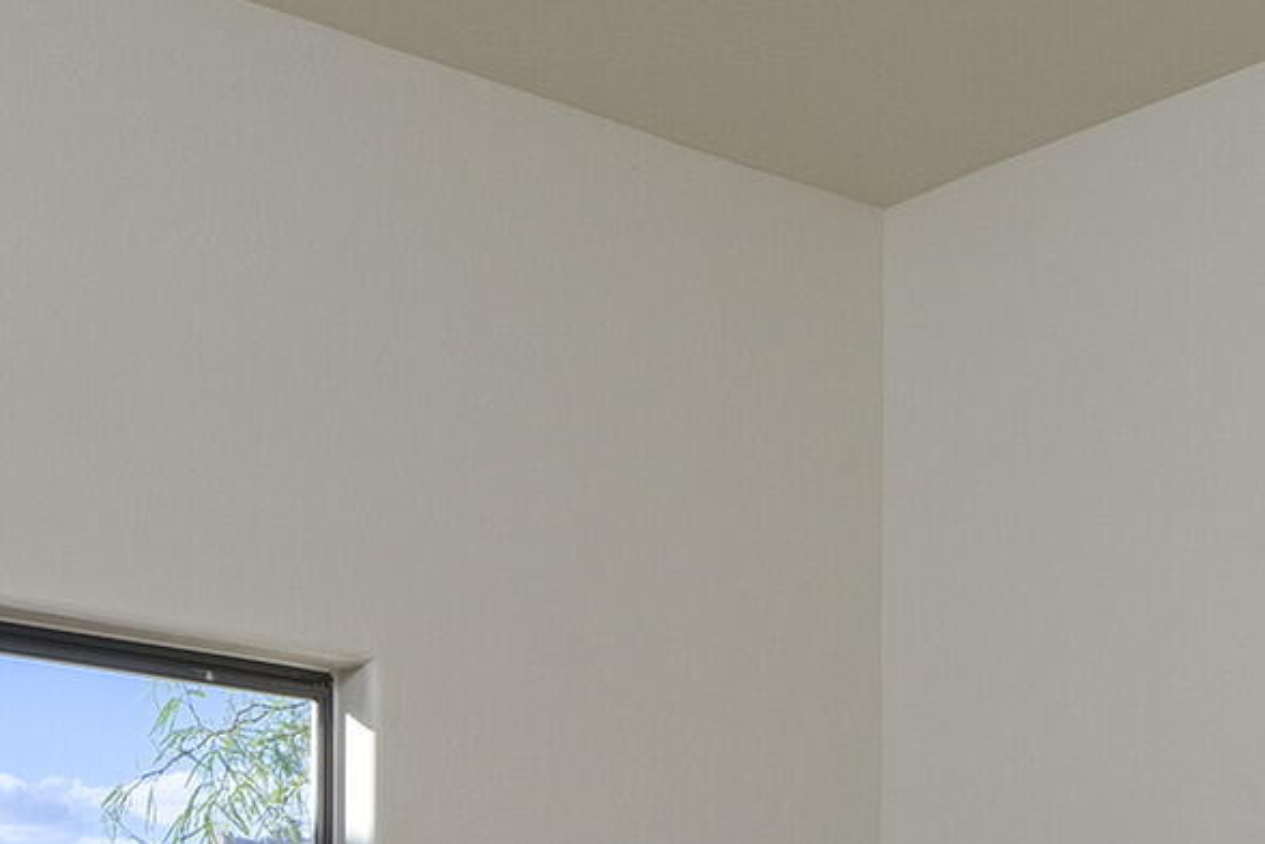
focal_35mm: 76
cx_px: 1181
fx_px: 2671
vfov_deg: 16.6
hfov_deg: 25.7
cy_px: 1209
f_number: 9
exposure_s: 1/125
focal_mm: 16
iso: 200
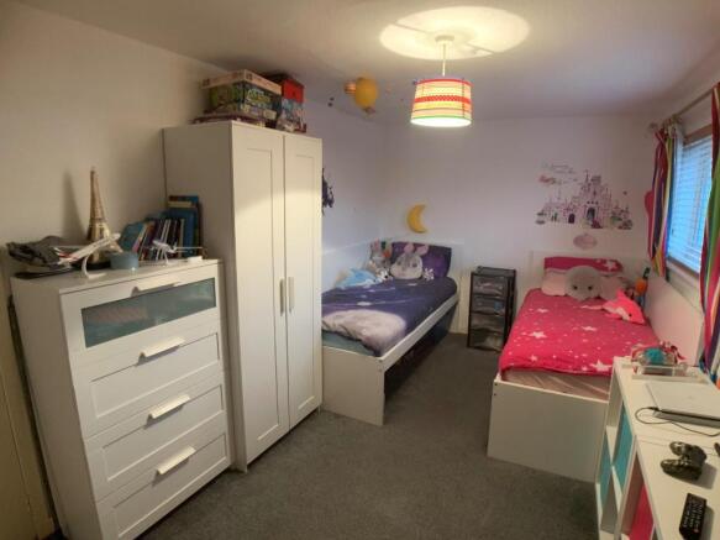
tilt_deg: -11.7
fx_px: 603
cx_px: 360
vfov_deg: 48.2
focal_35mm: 29
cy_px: 270
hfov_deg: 61.7
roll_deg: -0.2
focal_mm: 3
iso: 160
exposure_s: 1/50
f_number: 1.8
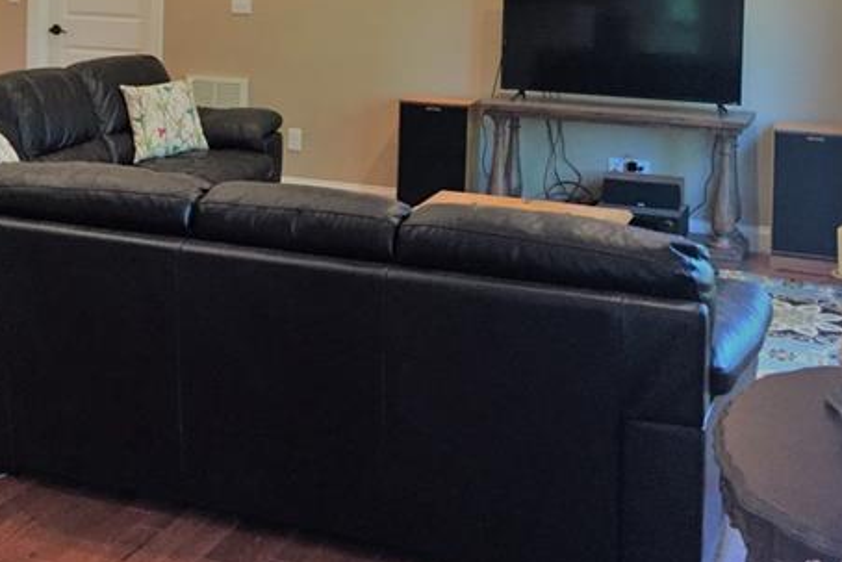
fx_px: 1193
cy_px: -20
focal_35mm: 51
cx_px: 402
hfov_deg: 38.9
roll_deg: -1.9
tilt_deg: -4.0
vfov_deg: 25.0
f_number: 2.2
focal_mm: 4.15
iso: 250
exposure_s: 1/30
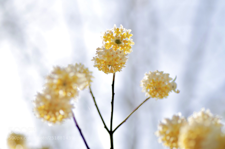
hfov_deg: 15.2
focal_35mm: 135
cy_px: 74
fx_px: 842
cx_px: 112
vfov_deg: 10.1
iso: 100
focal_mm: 90
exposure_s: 1/800
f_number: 2.8
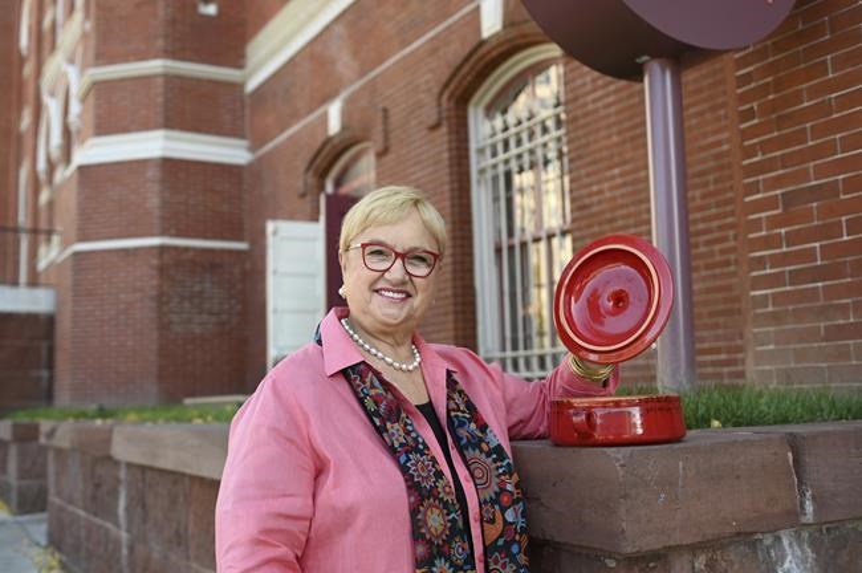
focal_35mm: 40
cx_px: 431
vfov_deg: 33.3
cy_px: 286
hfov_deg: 48.5
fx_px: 957
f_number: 3.2
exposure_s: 1/1000
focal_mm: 40
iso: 640
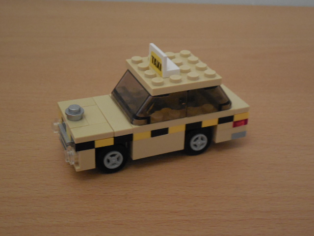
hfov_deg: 39.7
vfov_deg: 30.3
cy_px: 118
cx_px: 157
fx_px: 435
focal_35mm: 48
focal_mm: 8.7
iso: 800
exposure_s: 1/8
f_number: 4
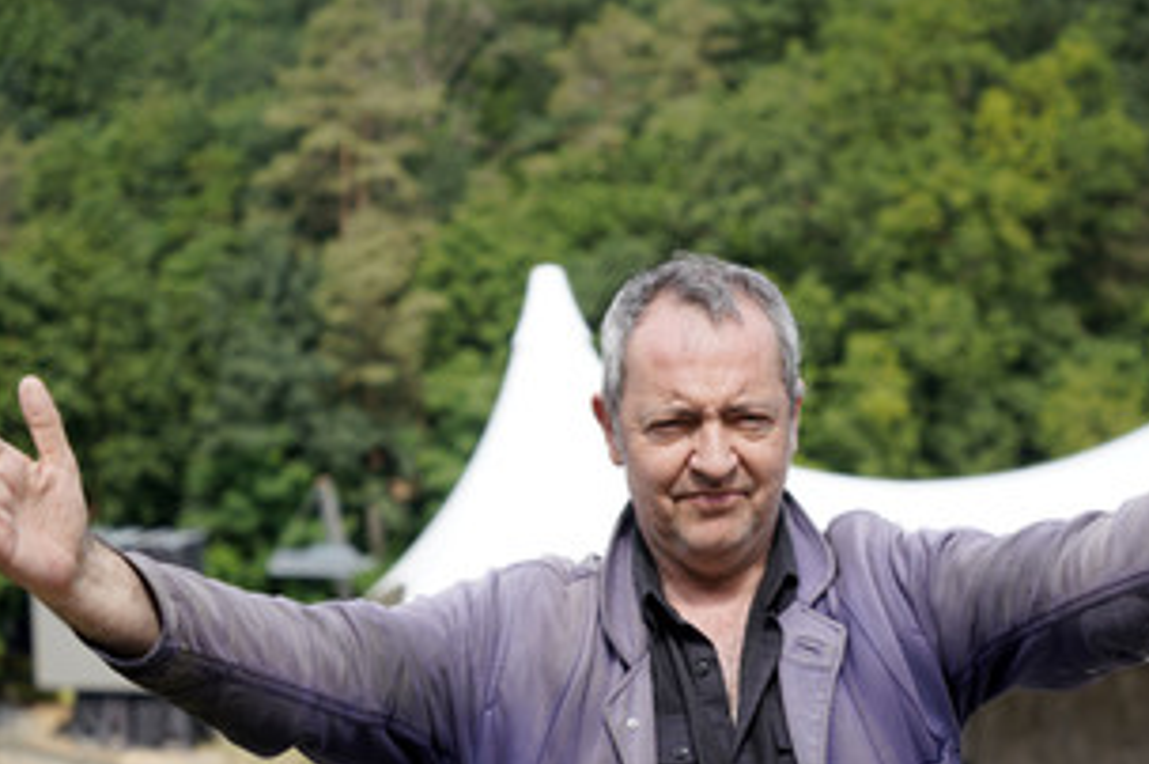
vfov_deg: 14.3
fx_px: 3029
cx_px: 724
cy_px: 556
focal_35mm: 95
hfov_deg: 21.4
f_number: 4
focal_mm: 64
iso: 100
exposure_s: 1/400
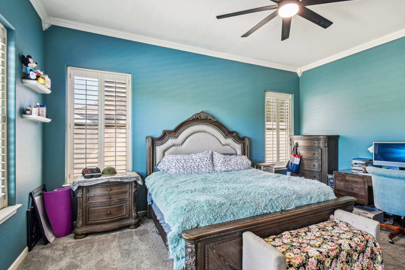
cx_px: 225
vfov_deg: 70.4
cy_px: 143
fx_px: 191
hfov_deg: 92.9
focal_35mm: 17
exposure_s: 1/6
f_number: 8
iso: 400
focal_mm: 10
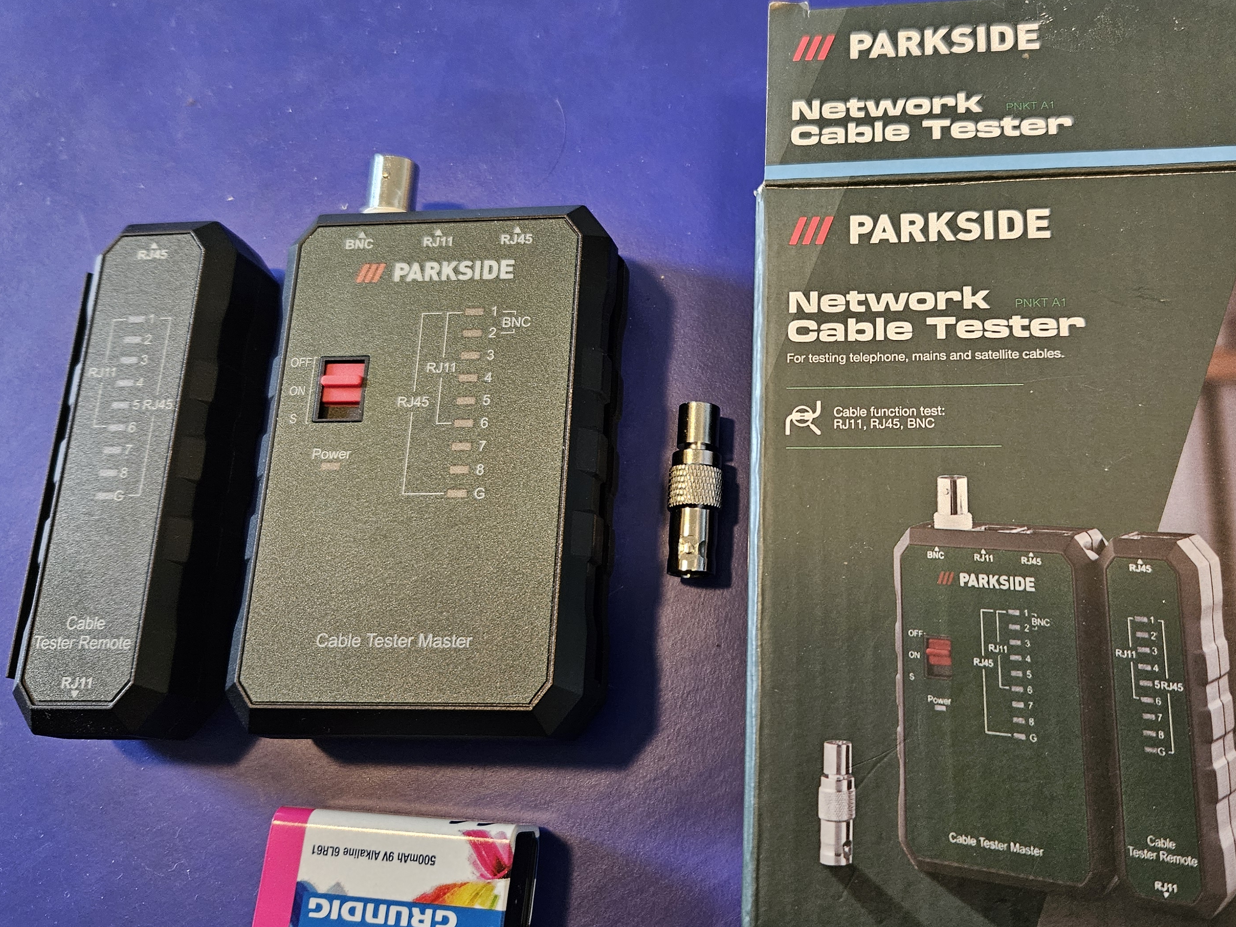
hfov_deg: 54.9
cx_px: 743
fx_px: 1178
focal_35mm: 33
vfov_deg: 42.9
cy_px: 405
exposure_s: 1/33.3
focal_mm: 5.4
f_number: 1.8
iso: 640
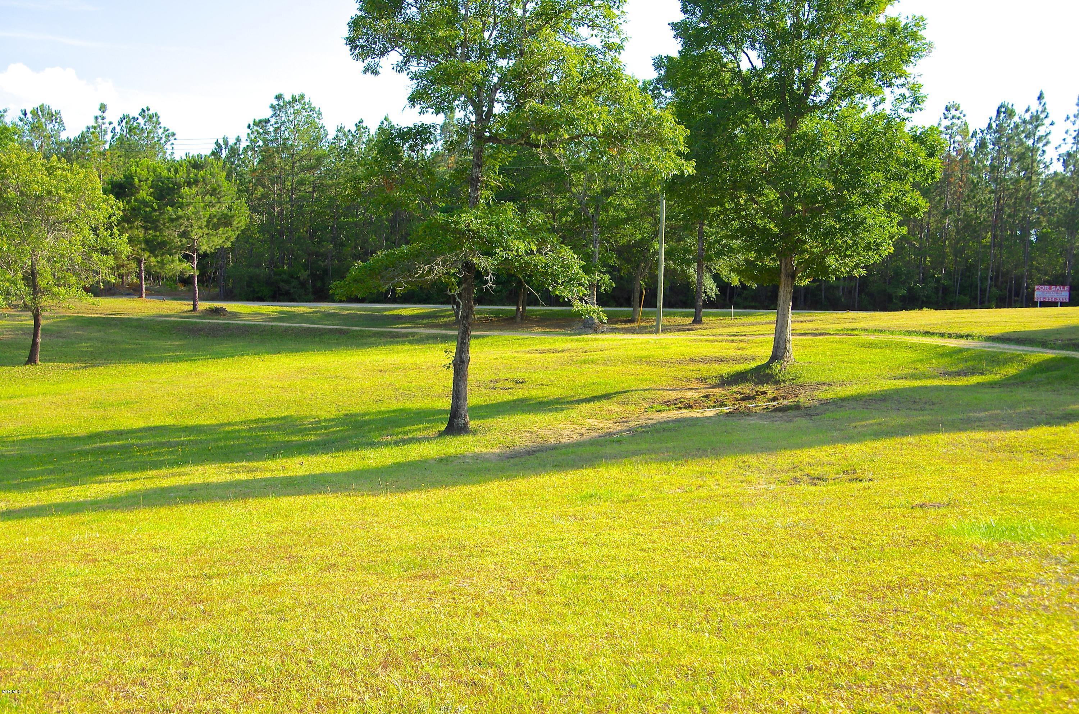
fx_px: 1077
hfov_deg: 53.2
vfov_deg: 36.7
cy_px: 357
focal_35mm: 36
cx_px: 540
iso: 100
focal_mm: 24
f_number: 7.1
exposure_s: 1/125
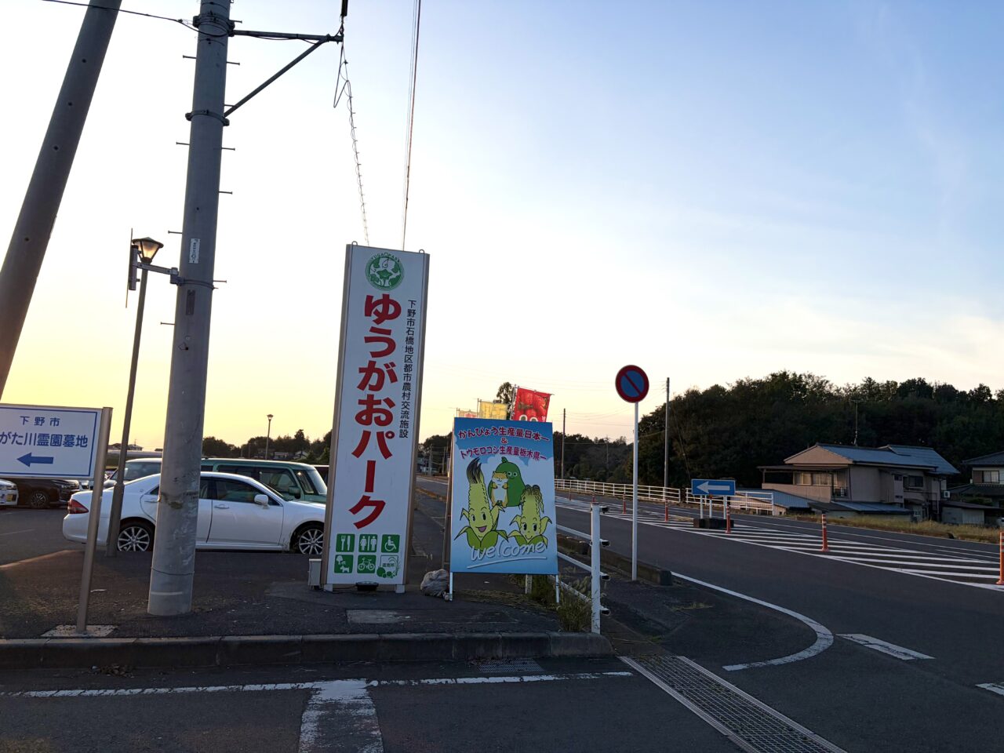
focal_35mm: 26
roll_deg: -1.4
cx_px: 502
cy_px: 376
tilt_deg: +8.9
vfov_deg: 53.1
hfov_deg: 67.3
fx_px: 754
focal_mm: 5.96
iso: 50
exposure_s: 1/3279
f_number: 1.6
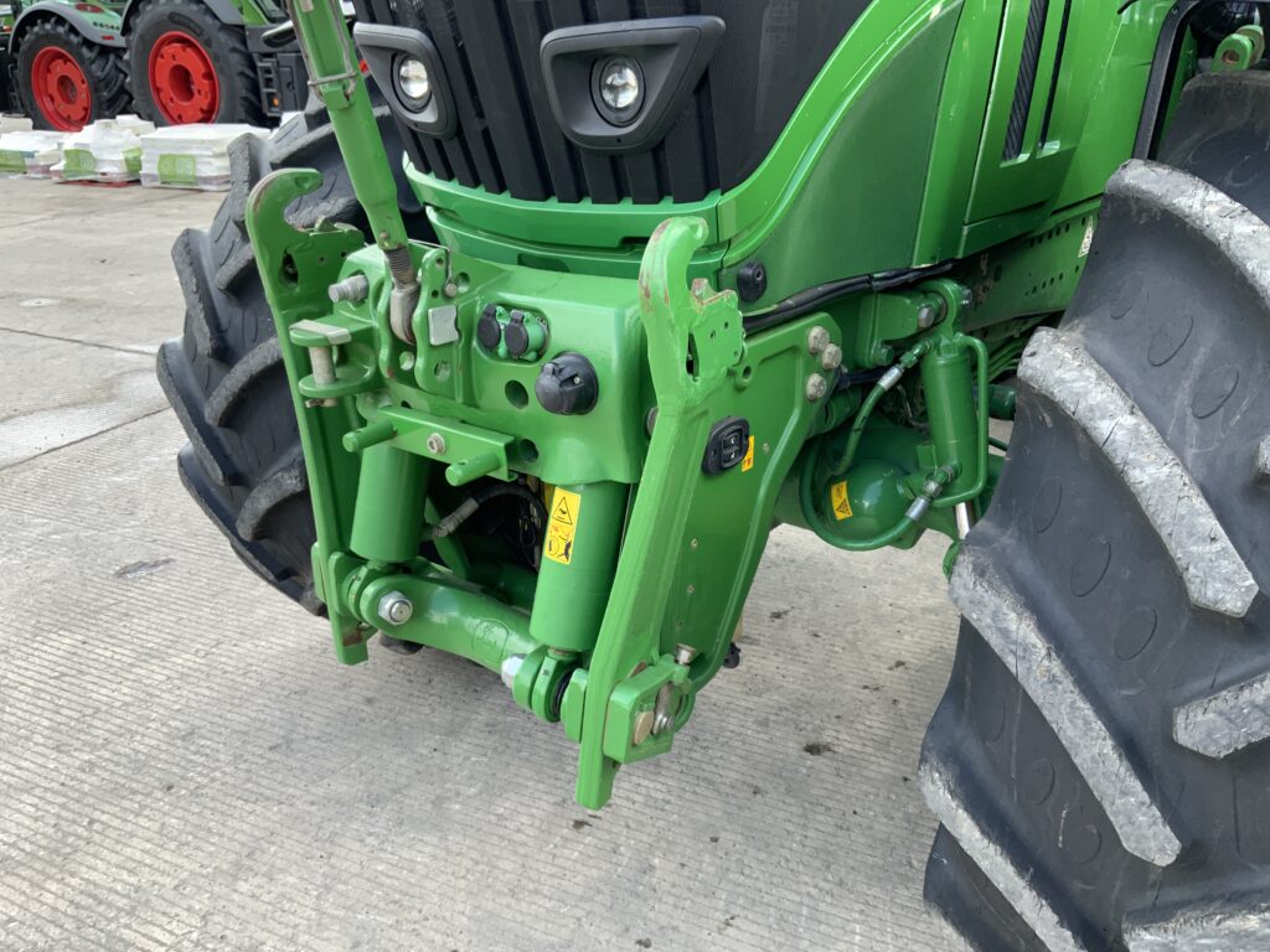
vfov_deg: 48.2
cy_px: 476
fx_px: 1064
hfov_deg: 61.7
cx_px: 635
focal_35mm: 29
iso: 16
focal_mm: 3
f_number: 1.8
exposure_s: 1/217
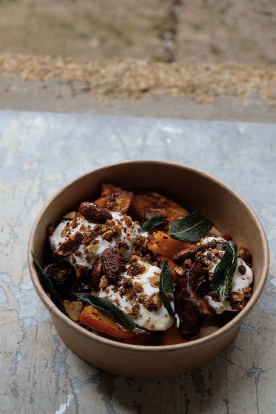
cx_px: 138
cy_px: 207
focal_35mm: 56
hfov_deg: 24.2
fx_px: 645
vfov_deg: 35.7
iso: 800
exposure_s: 1/320
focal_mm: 37.4
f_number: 4
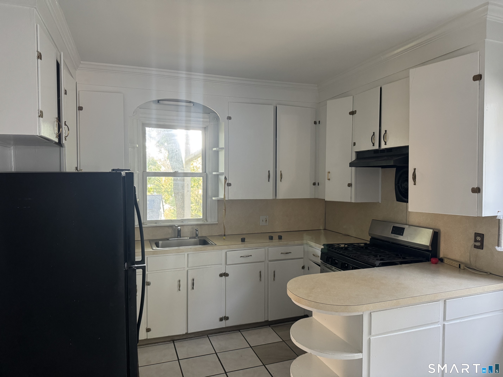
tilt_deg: -2.5
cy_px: 188
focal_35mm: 24
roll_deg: -0.2
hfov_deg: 71.6
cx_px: 252
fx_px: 349
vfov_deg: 56.8
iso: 320
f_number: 1.78
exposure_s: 1/60
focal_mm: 6.76
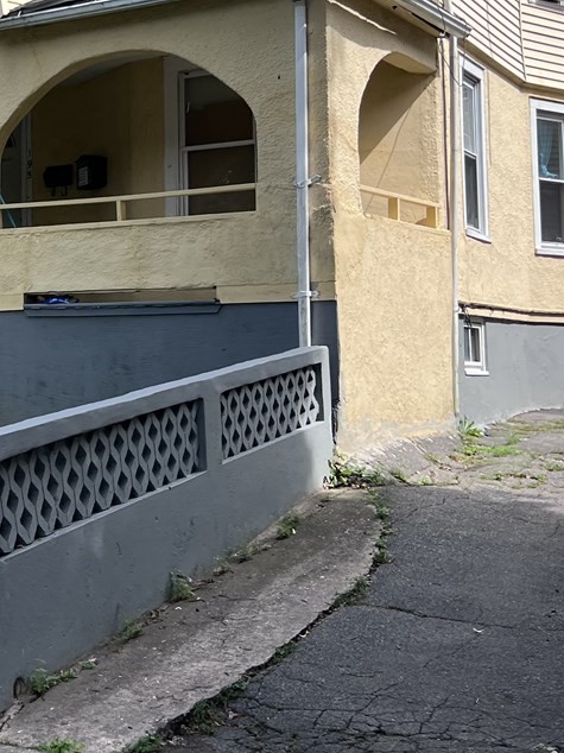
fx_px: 1370
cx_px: 19
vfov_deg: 30.5
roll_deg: -2.6
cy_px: 241
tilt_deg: +8.4
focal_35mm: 63
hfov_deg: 22.5
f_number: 1.5
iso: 50
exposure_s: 1/1395
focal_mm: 5.7
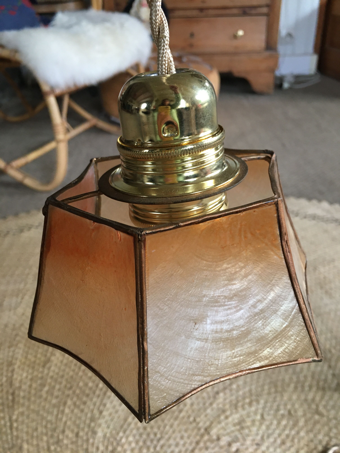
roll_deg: +1.4
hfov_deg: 48.2
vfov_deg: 61.7
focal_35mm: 29
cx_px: 170
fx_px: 380
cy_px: 226
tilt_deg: -31.2
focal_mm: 4.15
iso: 160
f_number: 2.2
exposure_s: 1/33
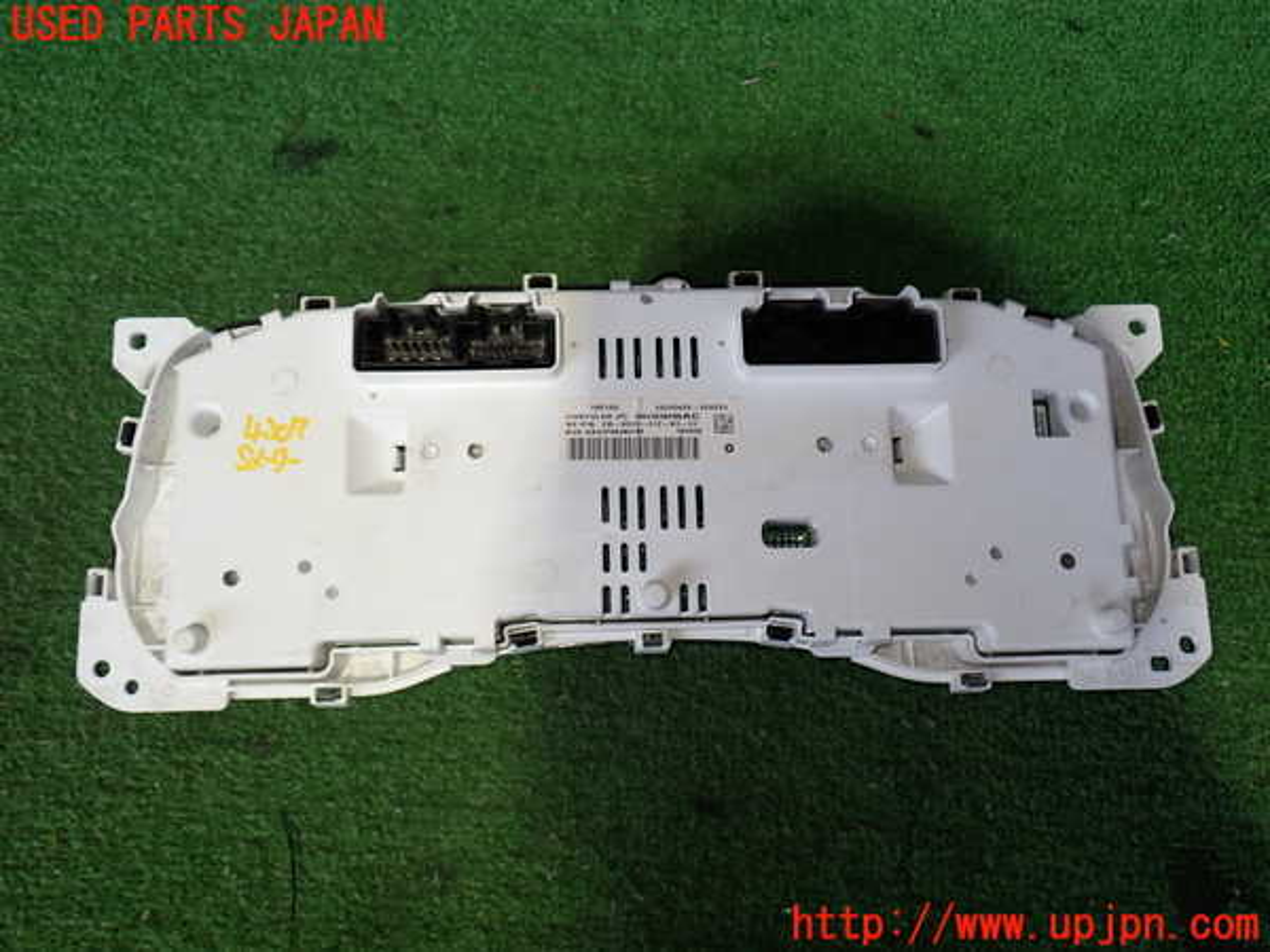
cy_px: 476
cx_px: 635
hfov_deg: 56.8
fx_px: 1174
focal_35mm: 32
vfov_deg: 44.2
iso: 200
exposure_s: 1/40
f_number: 2.4
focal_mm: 5.79
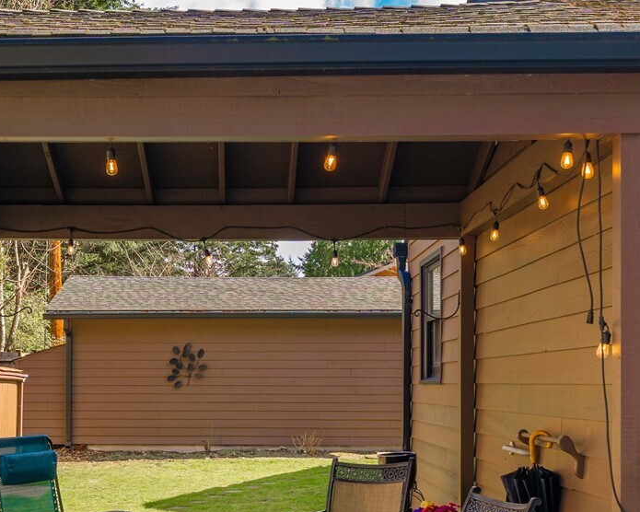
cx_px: 208
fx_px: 1042
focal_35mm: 55
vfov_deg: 27.1
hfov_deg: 33.8
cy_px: 403
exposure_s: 1/60
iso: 100
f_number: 6.7
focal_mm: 24
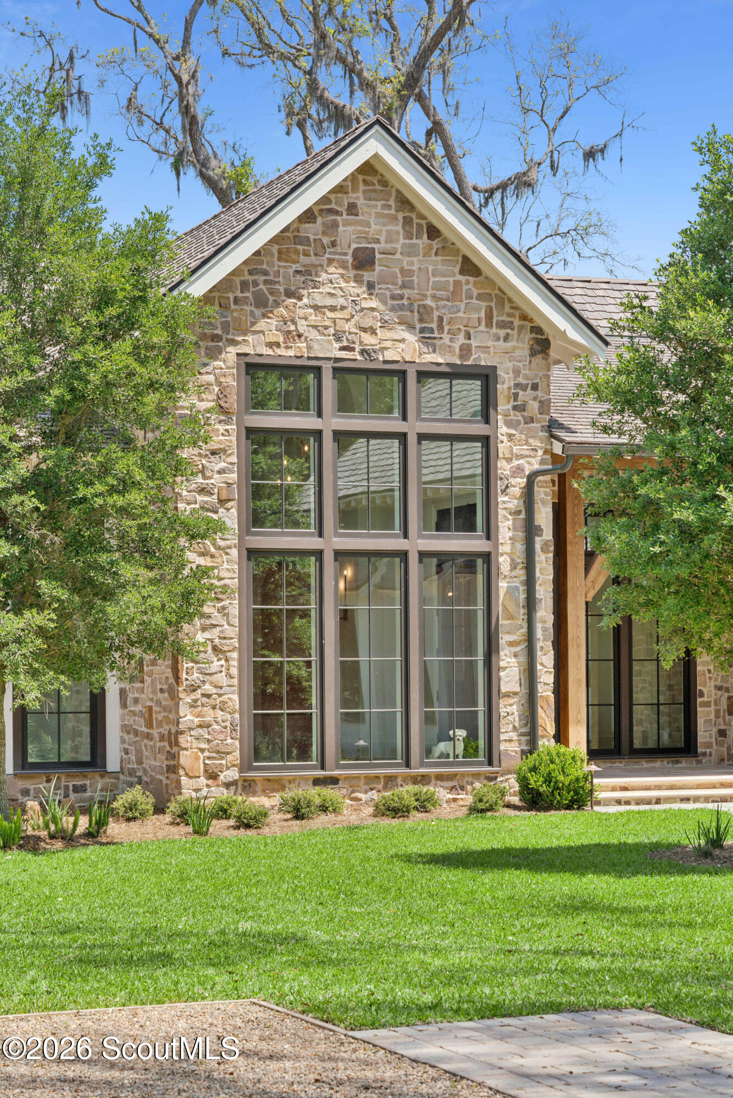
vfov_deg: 27.0
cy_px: 549
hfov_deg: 18.2
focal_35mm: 75
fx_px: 2289
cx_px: 366
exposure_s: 1/320
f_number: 8
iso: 250
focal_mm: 75
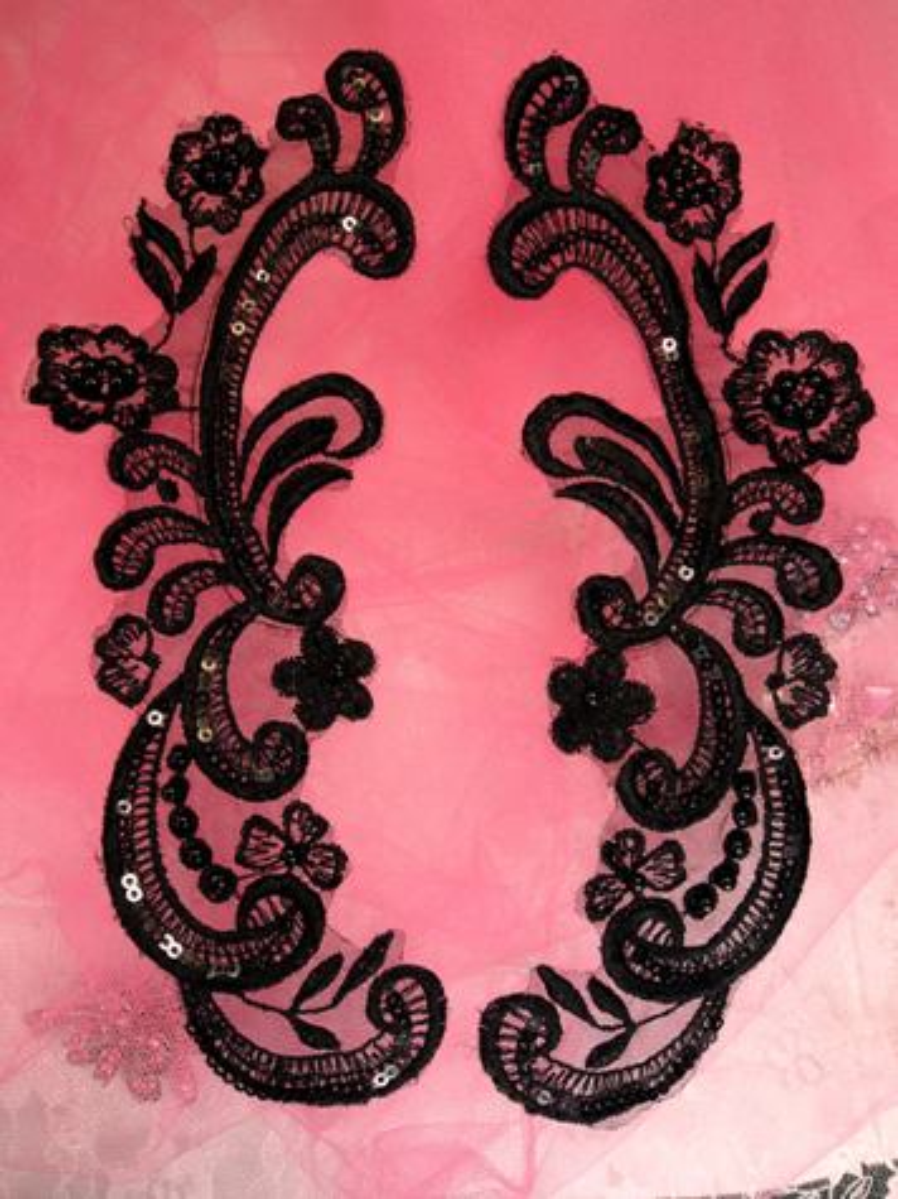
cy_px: 600
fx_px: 1246
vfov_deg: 51.4
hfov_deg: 39.6
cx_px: 449
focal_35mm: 36
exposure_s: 1/60
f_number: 4.1
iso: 80
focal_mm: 6.5
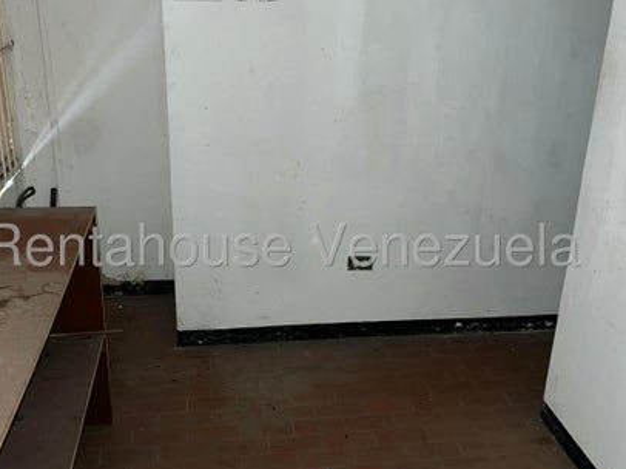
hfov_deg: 45.7
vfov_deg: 35.1
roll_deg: -0.8
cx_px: 284
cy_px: 245
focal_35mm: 41
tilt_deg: -22.3
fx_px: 741
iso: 40
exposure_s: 1/13
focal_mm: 5.1
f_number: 1.6
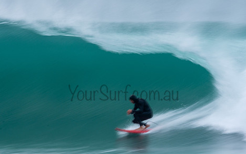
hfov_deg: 2.2
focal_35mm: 949
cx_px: 123
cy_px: 88
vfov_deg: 1.4
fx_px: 6363
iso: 100
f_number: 22
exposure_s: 1/20
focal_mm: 500
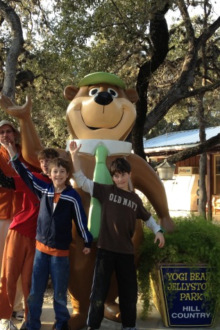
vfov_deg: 40.3
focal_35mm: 49
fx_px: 449
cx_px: 112
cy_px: 165
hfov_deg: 27.5
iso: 50
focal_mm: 4.28
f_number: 2.4
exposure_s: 1/164
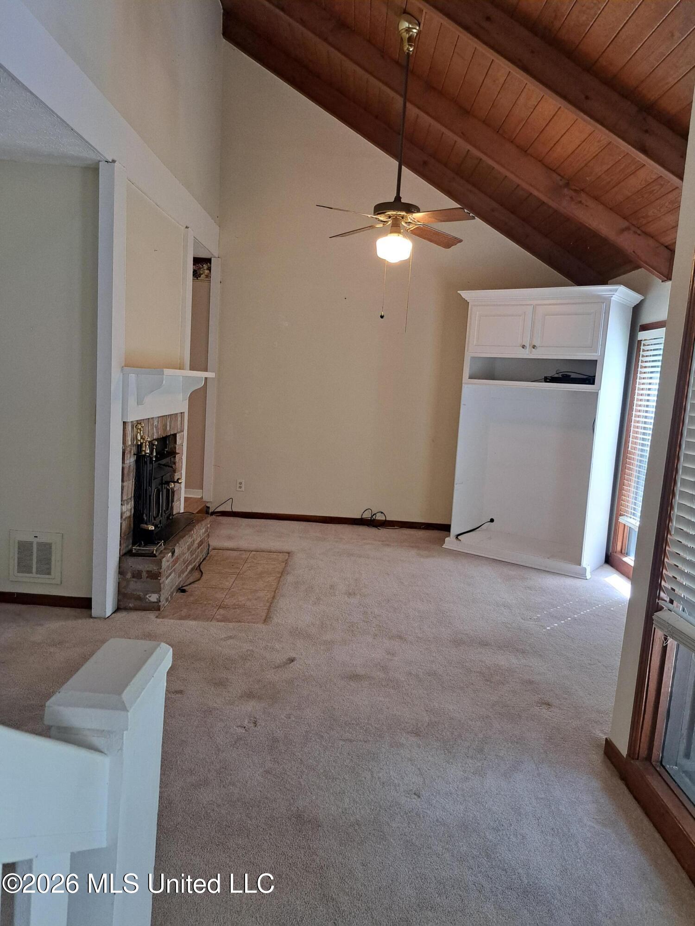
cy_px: 463
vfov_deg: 71.6
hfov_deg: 56.8
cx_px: 348
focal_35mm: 24
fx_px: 642
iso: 250
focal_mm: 5.23
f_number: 1.8
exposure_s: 1/60
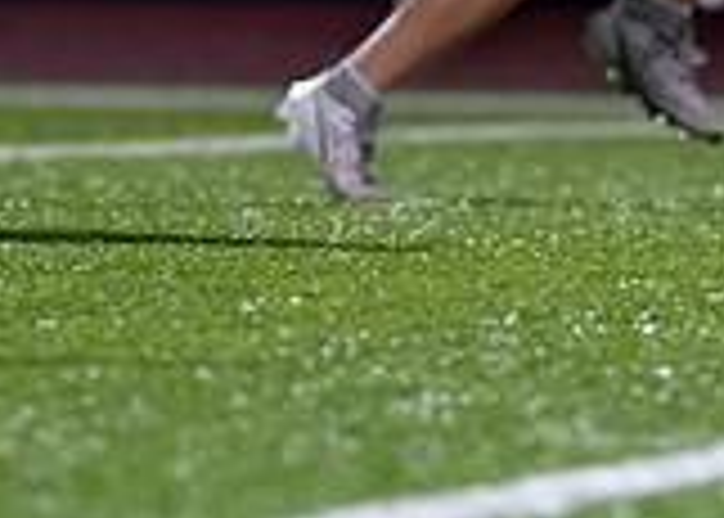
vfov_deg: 1.3
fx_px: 22557
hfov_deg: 1.8
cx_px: 966
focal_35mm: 1097
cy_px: -495
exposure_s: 1/1000
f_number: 1.8
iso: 1250
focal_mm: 135
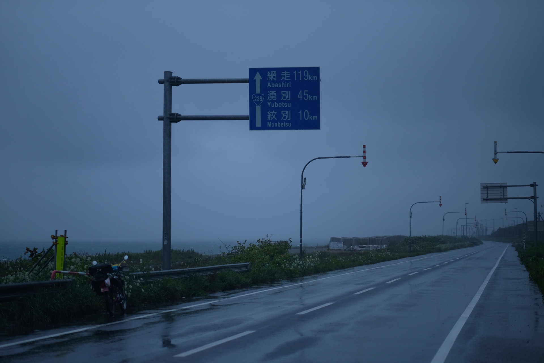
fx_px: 1269
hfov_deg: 24.2
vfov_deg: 16.3
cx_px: 272
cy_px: 182
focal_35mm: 84
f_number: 1.2
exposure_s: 1/1500
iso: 200
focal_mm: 56
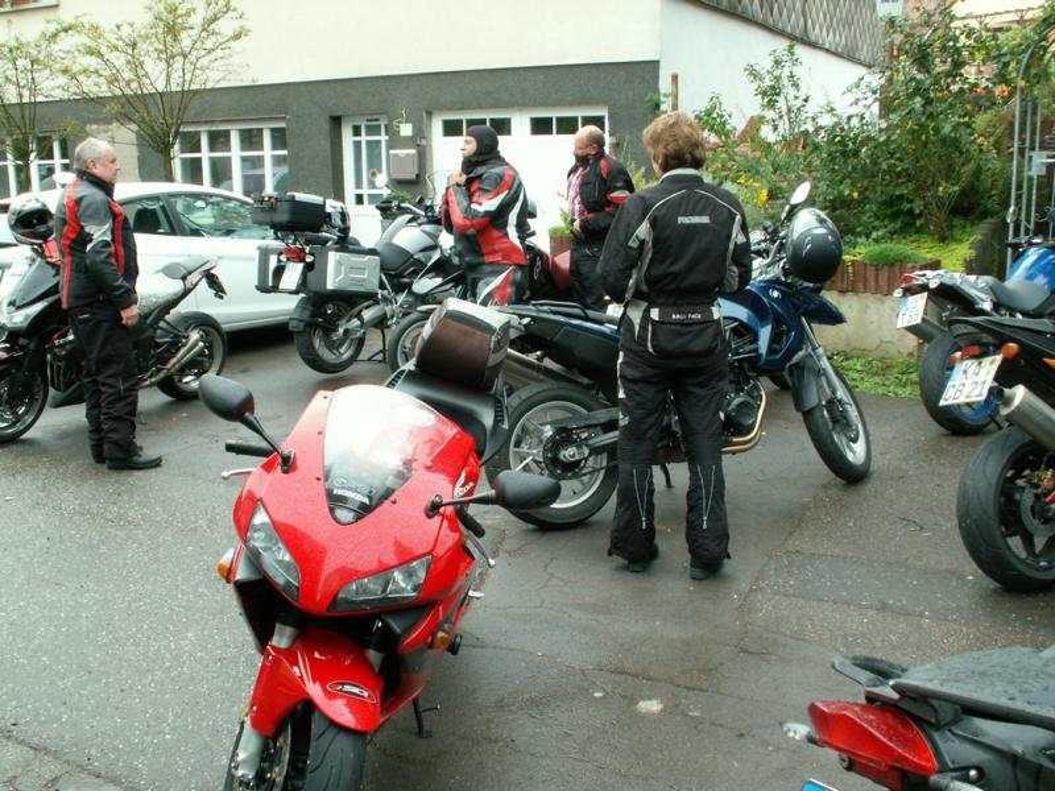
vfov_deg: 40.7
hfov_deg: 52.6
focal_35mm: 35
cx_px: 528
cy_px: 396
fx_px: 1067
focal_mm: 5.86
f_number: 7.1
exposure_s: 1/30
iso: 50
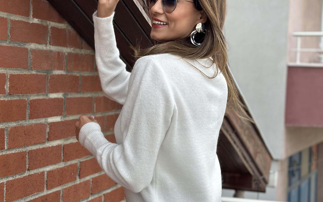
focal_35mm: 68
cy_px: 95
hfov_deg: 30.2
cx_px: 161
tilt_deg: -2.1
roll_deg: -2.0
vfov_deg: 19.1
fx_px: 599
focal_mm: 6.86
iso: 80
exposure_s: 1/1242
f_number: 1.78
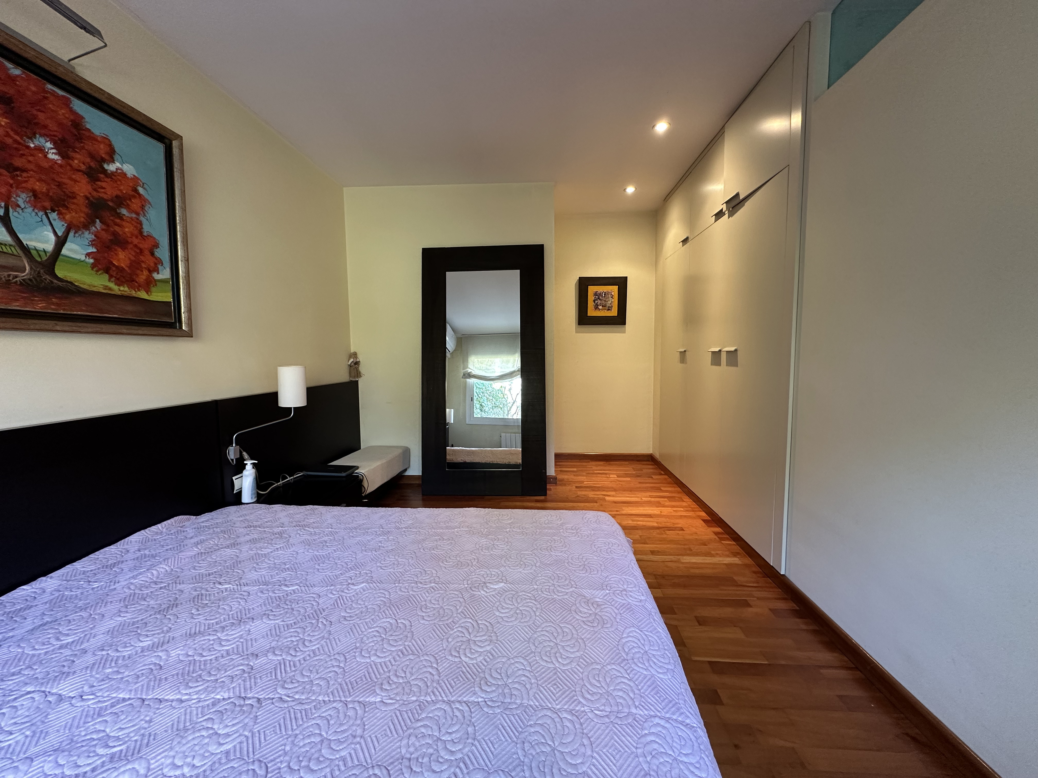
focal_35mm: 14
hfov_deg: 102.1
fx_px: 420
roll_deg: +0.8
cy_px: 389
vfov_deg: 85.7
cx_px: 519
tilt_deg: -5.1
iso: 250
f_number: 2.2
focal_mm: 2.22
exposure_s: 1/50
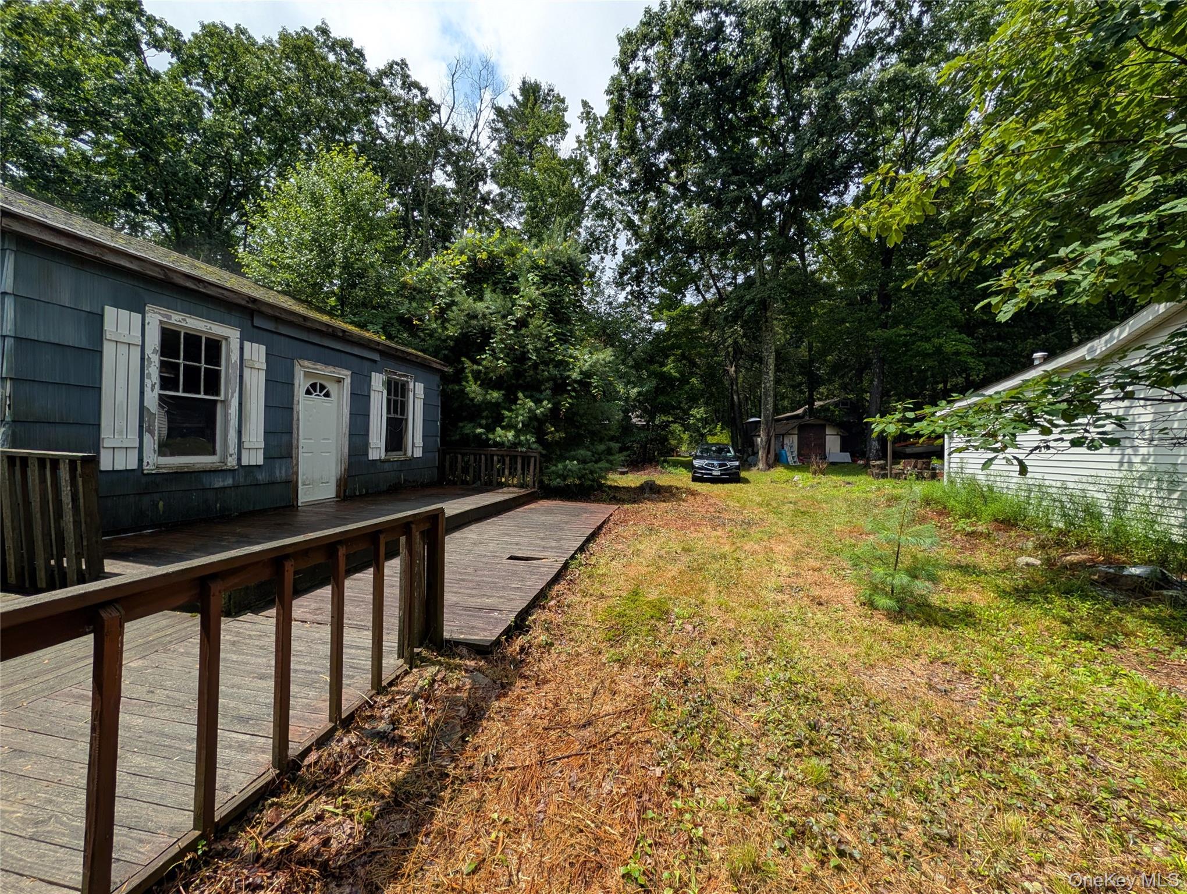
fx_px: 412
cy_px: 447
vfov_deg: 94.6
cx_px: 594
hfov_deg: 110.5
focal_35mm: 12
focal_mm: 2.02
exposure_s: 1/3247
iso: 56
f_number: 1.7
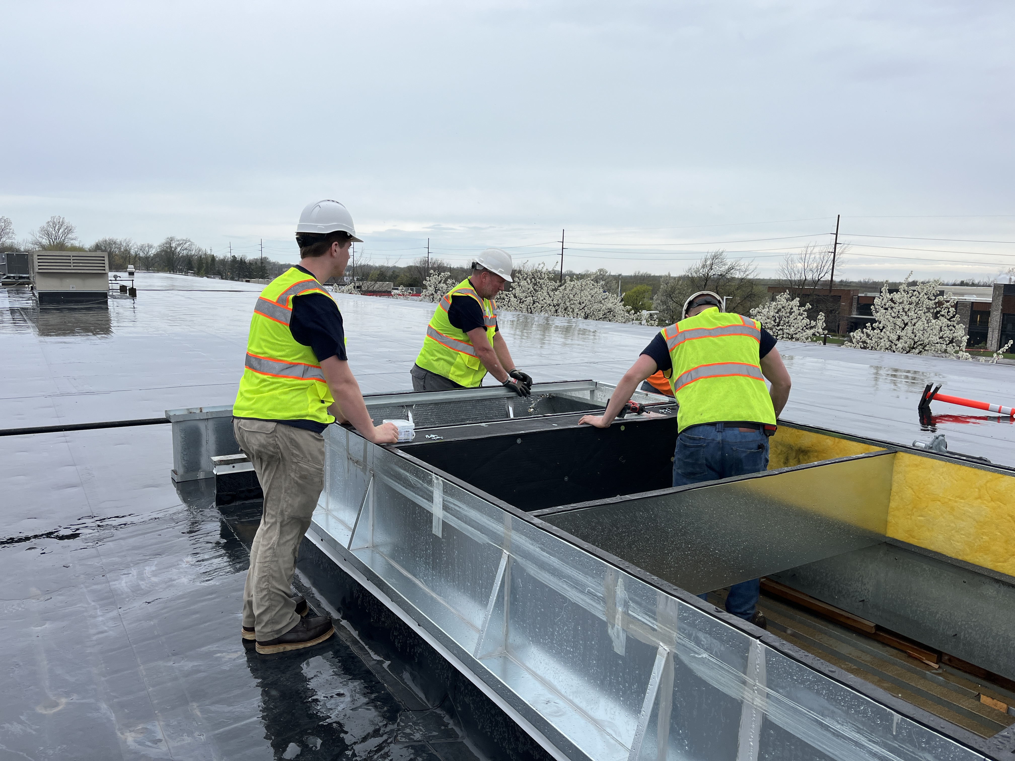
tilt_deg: -10.1
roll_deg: -2.3
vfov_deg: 53.1
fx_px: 762
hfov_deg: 67.3
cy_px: 380
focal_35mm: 26
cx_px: 508
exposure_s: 1/2358
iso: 50
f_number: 1.6
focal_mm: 5.1
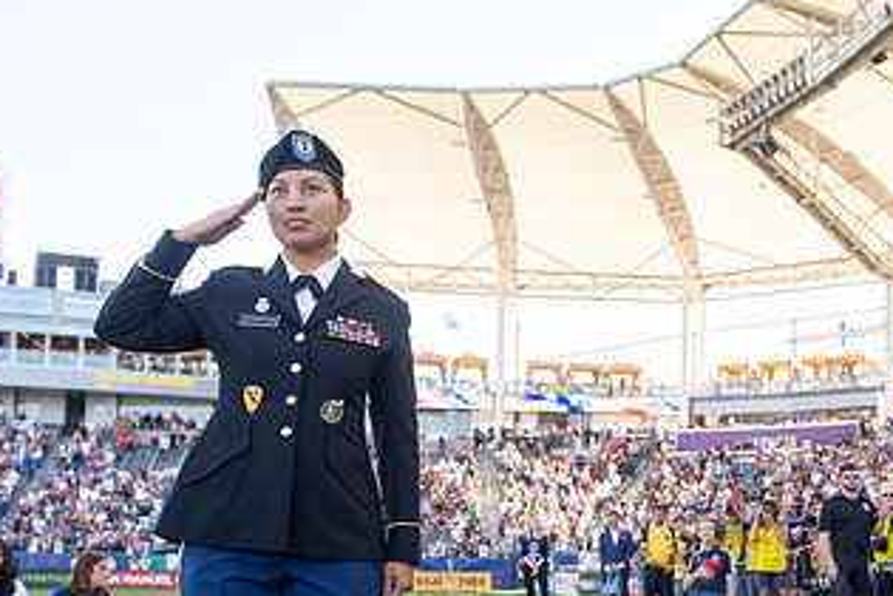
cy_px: 518
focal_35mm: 57
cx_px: 666
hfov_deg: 34.3
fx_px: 1414
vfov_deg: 23.3
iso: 200
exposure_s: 1/320
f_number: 4.5
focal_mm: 31
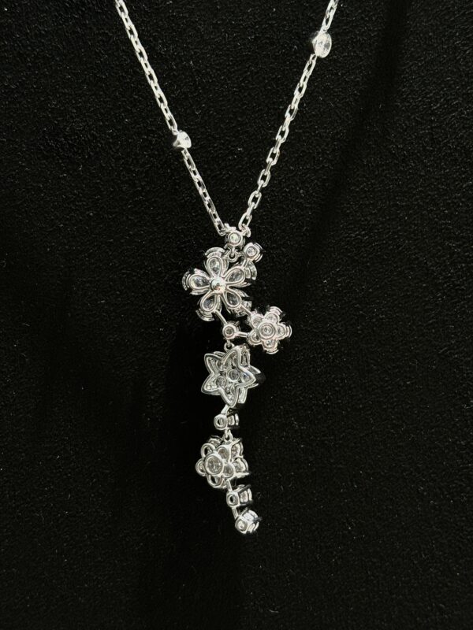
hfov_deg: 28.0
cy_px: 315
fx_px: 947
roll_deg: +0.3
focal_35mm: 52
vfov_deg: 36.8
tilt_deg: -4.2
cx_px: 236
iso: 32
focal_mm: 5.96
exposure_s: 1/50
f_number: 1.6
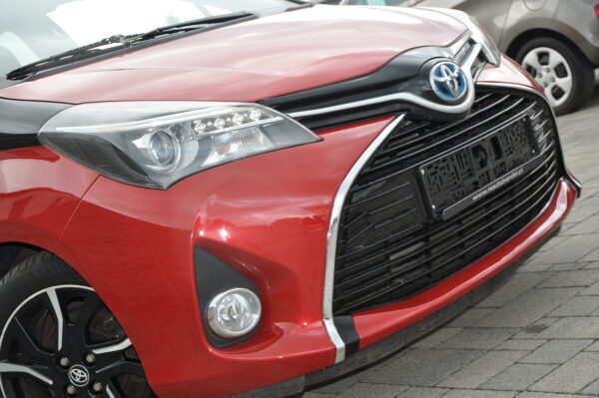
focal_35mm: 63
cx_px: 300
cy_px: 199
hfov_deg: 31.9
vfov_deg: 21.5
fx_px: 1047
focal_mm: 42
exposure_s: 1/200
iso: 200
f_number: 4.8
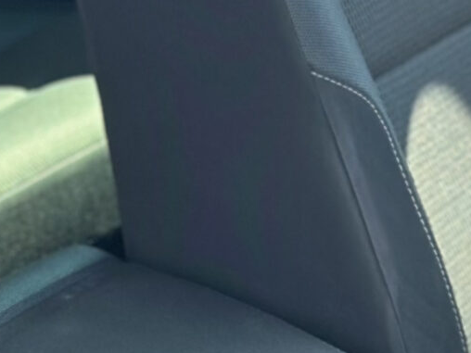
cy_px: 356
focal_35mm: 242
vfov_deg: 6.1
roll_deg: +0.1
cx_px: -21
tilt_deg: -26.8
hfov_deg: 8.1
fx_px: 3293
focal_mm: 6.86
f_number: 1.78
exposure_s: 1/178
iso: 80
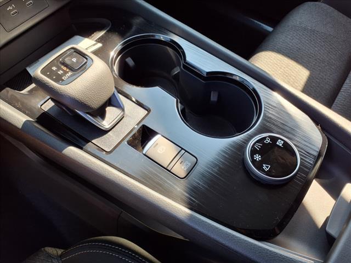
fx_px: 274
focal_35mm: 27
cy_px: 132
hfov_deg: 65.3
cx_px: 176
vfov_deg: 51.4
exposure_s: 1/154
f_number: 1.9
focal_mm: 3.58
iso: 40
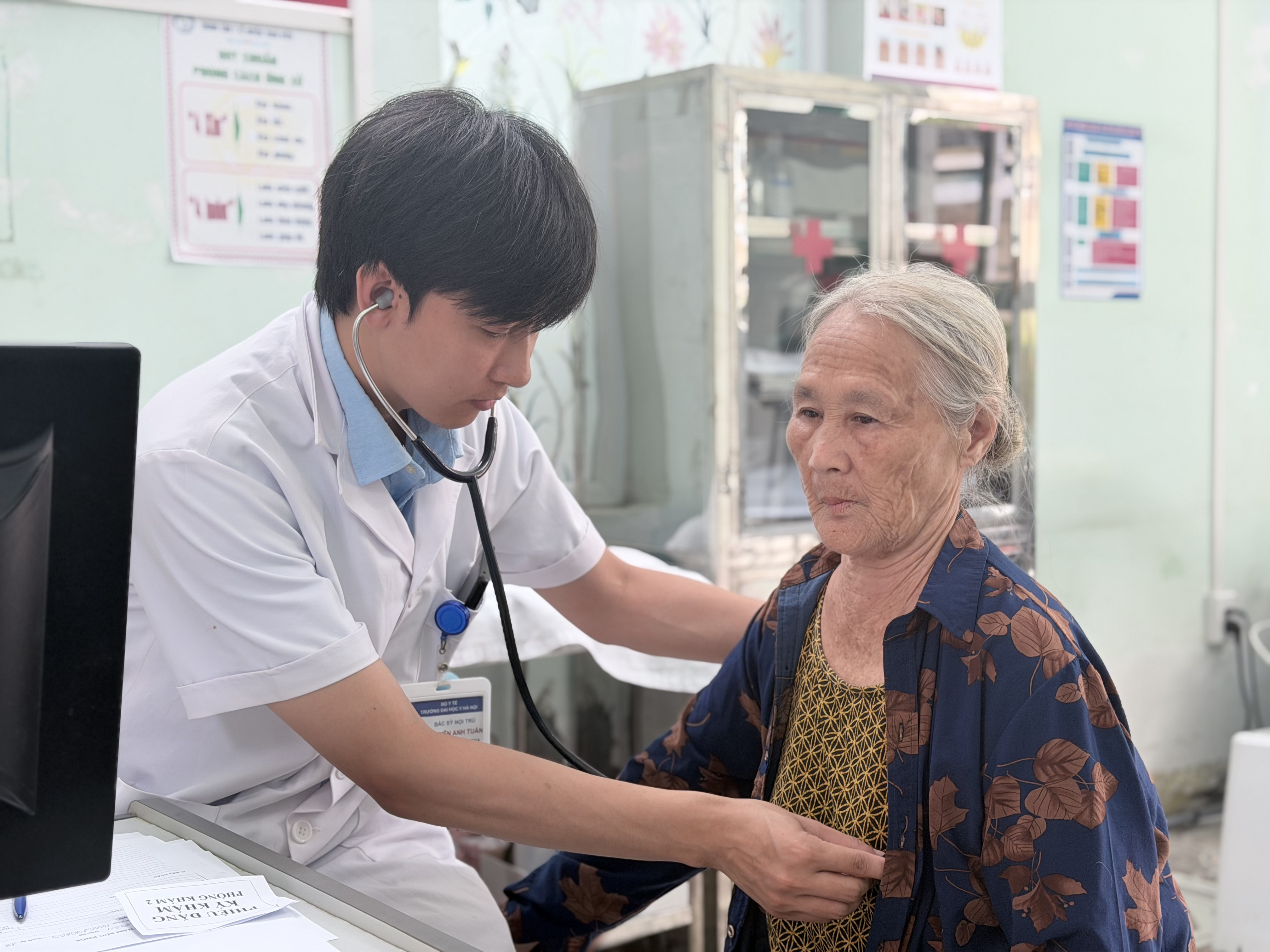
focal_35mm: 48
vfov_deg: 30.3
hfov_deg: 39.7
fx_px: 1761
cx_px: 635
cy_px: 476
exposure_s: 1/60
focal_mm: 6.8
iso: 125
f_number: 1.8
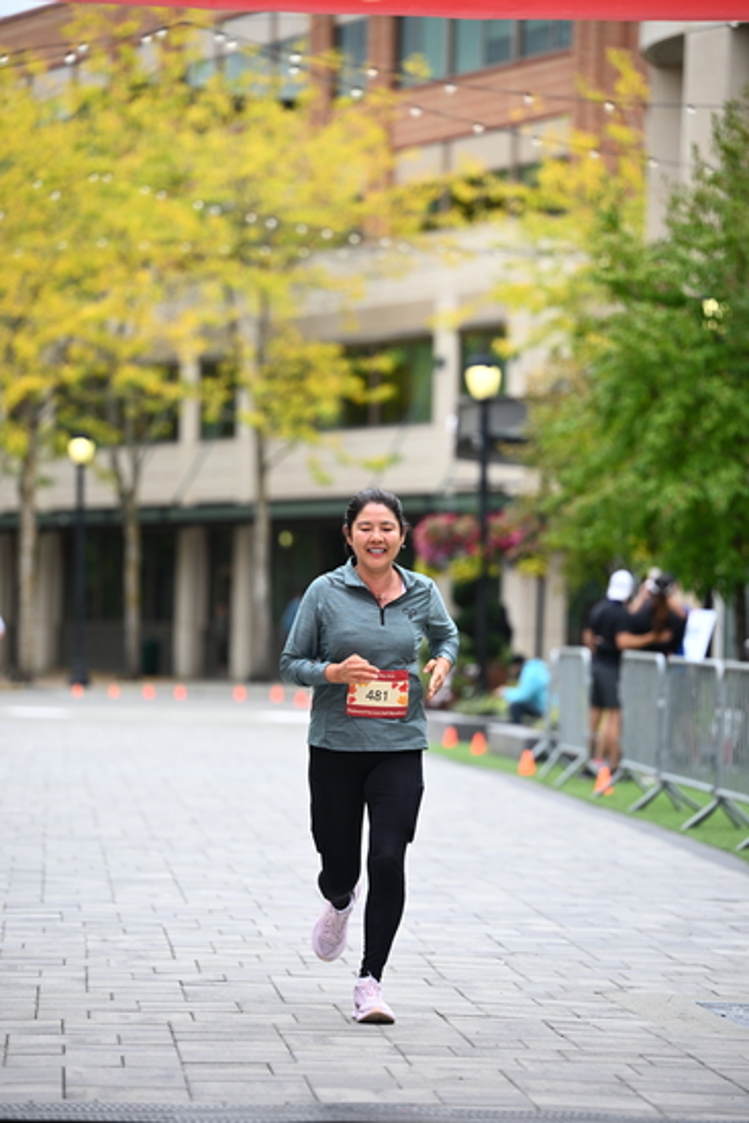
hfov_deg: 10.2
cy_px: 562
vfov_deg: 15.2
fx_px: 4210
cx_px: 374
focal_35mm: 135
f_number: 2.8
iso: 640
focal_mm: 135
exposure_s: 1/2000
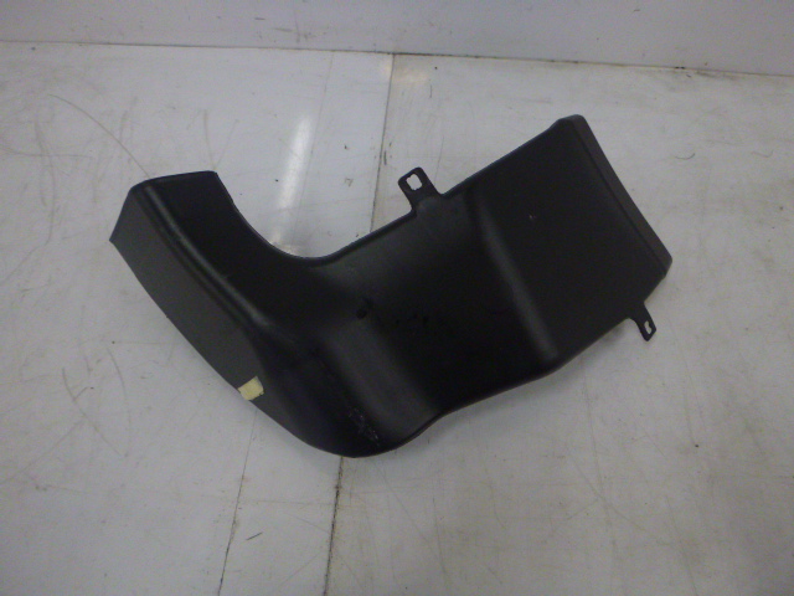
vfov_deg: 54.9
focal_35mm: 25
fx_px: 573
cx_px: 397
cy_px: 298
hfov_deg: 69.4
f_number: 3.9
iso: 400
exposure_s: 1/30
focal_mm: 4.5
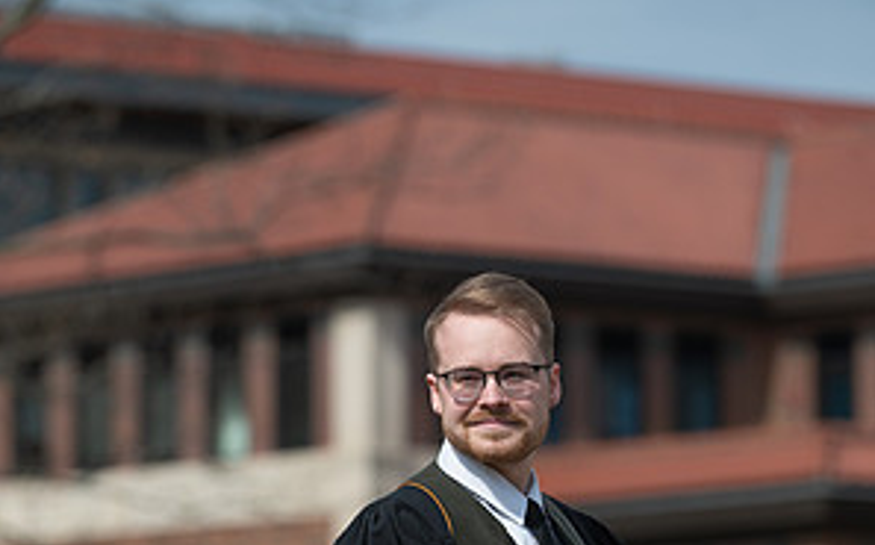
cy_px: 613
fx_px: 7362
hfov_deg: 6.8
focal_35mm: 309
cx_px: 438
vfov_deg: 4.2
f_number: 4.5
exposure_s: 1/800
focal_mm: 200
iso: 125
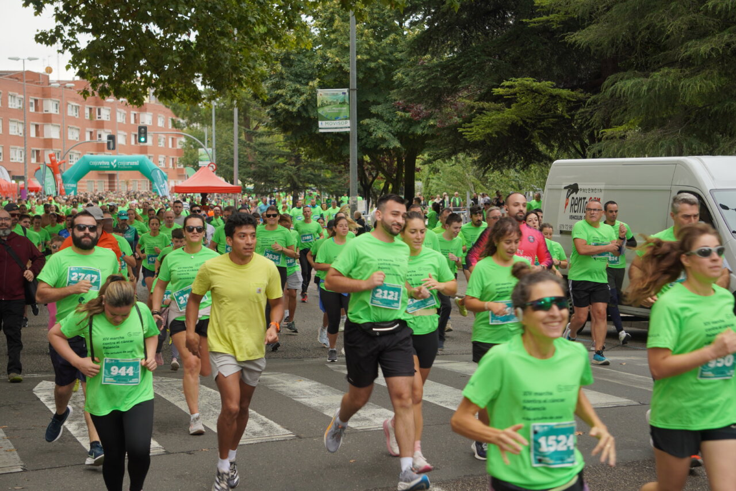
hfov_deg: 24.6
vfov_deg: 16.5
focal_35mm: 82
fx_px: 1686
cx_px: 368
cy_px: 246
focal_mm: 55
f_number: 5
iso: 100
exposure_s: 1/160
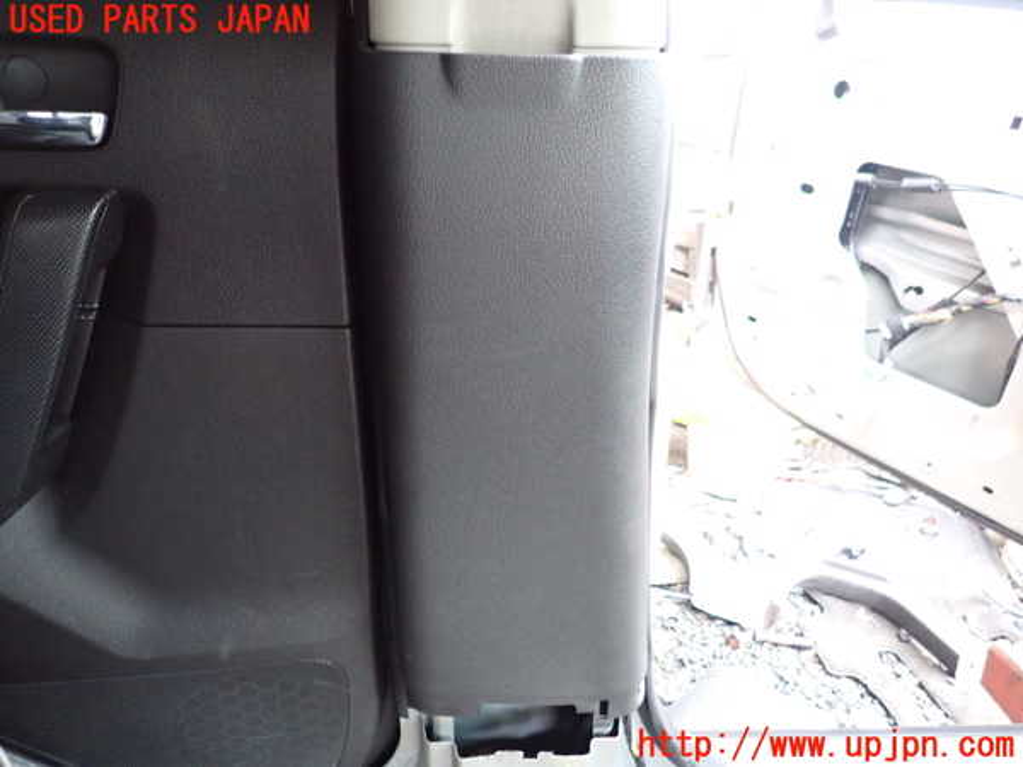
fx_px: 739
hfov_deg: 69.4
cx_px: 512
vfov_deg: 54.9
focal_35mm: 25
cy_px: 384
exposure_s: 1/30
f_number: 2
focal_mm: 4.5
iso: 800
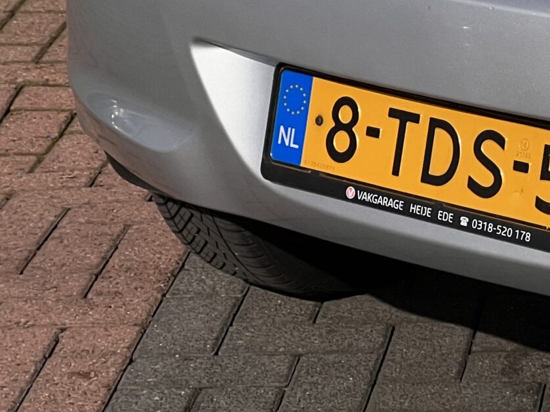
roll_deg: +1.5
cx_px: 698
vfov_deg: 6.2
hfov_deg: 8.3
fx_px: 3733
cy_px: -214
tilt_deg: -10.2
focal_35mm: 235
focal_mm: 9
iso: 25
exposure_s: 1/2538
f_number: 2.8
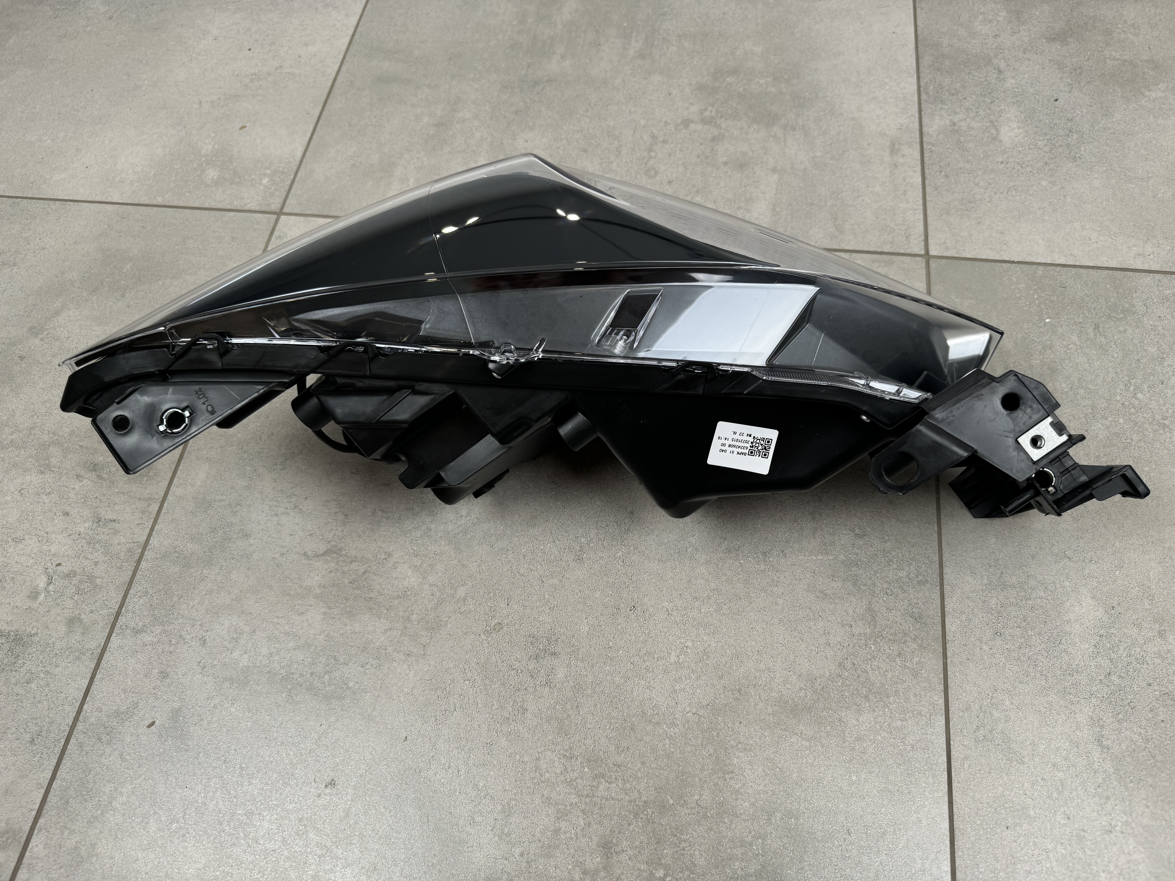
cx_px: 588
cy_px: 440
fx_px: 815
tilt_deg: -61.7
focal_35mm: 24
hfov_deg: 71.6
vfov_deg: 56.8
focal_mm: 6.76
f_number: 1.78
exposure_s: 1/100
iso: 64
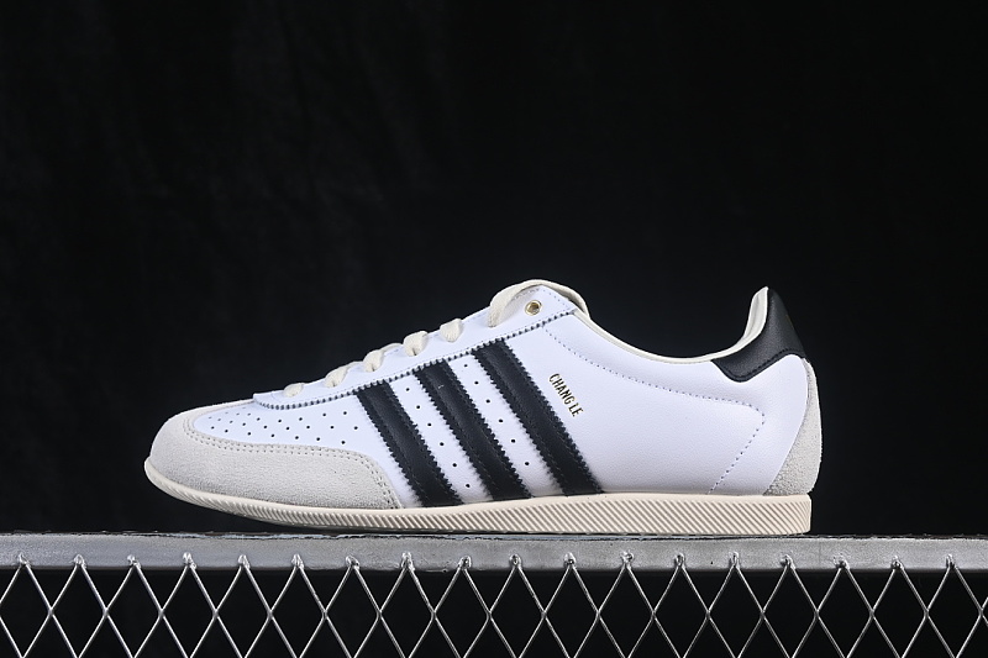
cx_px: 494
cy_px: 329
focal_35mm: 75
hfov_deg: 27.0
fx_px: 2058
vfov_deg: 18.2
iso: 160
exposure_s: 1/80
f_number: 8
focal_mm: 50
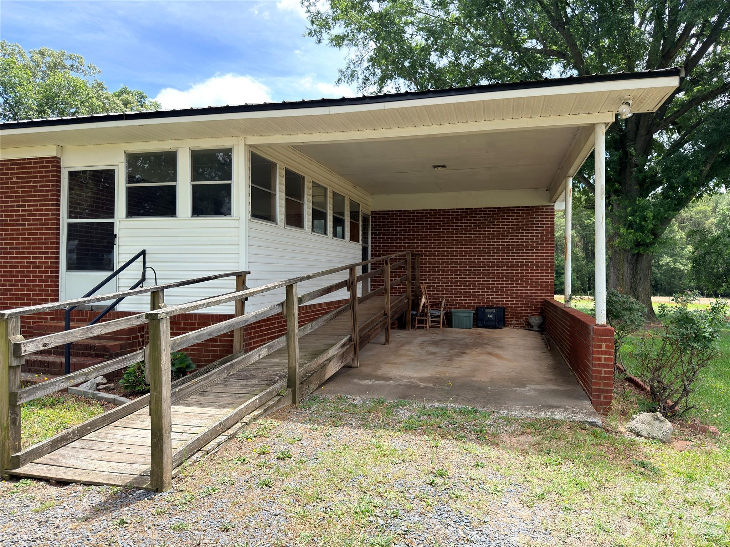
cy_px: 274
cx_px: 365
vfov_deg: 56.8
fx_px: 506
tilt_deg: -0.5
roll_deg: -0.5
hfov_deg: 71.6
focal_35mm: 24
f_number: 1.78
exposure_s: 1/1647
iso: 100
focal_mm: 6.76
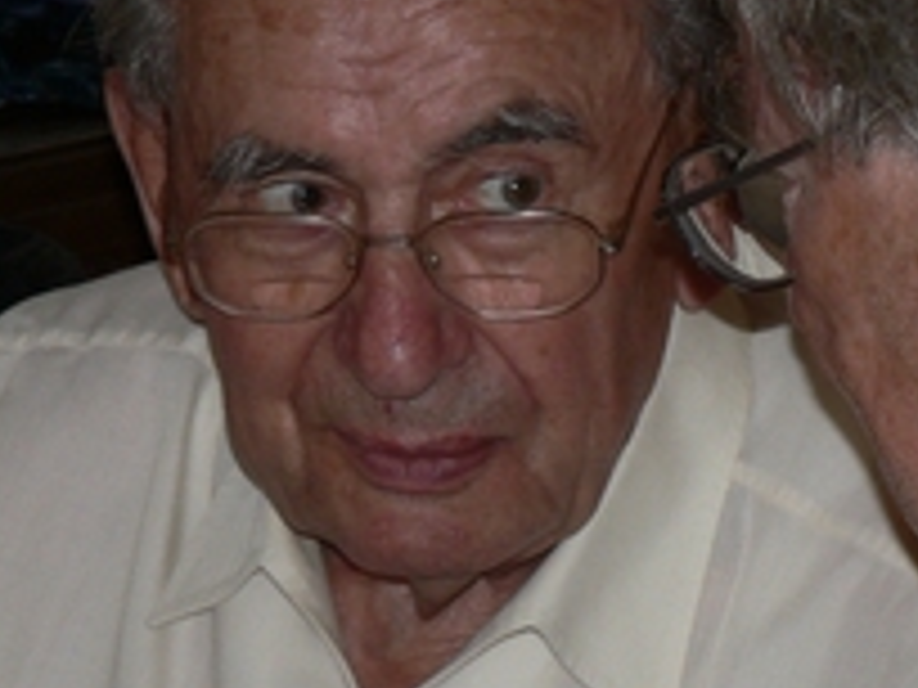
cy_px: 207
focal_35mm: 267
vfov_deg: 5.6
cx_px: 745
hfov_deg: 7.4
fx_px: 7081
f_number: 3.2
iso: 100
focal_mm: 16.9
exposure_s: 1/60
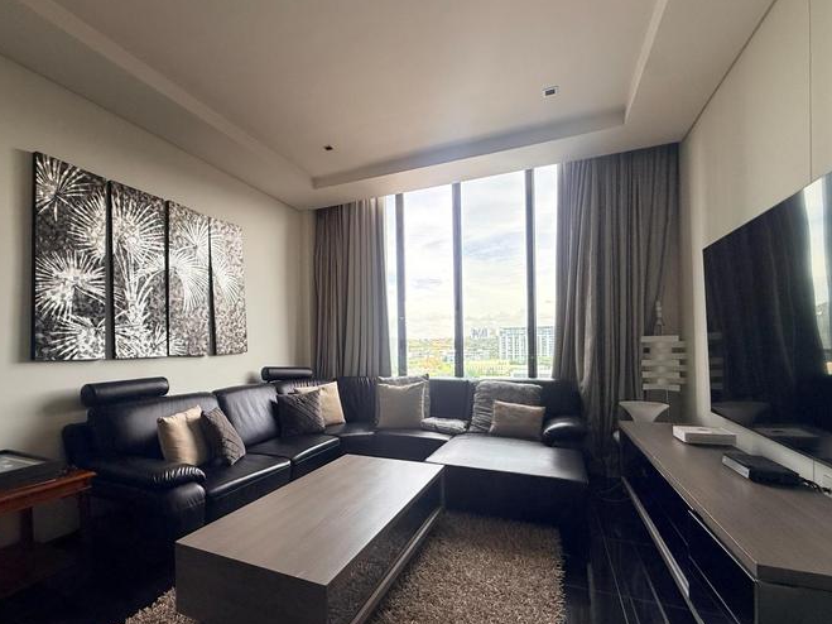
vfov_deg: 74.4
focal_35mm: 17
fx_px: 409
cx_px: 369
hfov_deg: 90.7
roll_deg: +1.7
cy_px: 351
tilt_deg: +0.1
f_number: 2.2
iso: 64
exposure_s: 1/326
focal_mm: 2.22
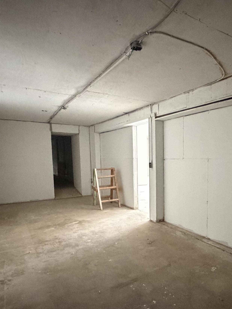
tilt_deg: -5.5
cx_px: 183
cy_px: 182
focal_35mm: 26
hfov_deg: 50.2
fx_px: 232
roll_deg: -0.6
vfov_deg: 66.8
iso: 1250
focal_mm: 2.22
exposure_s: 1/44
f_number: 2.2
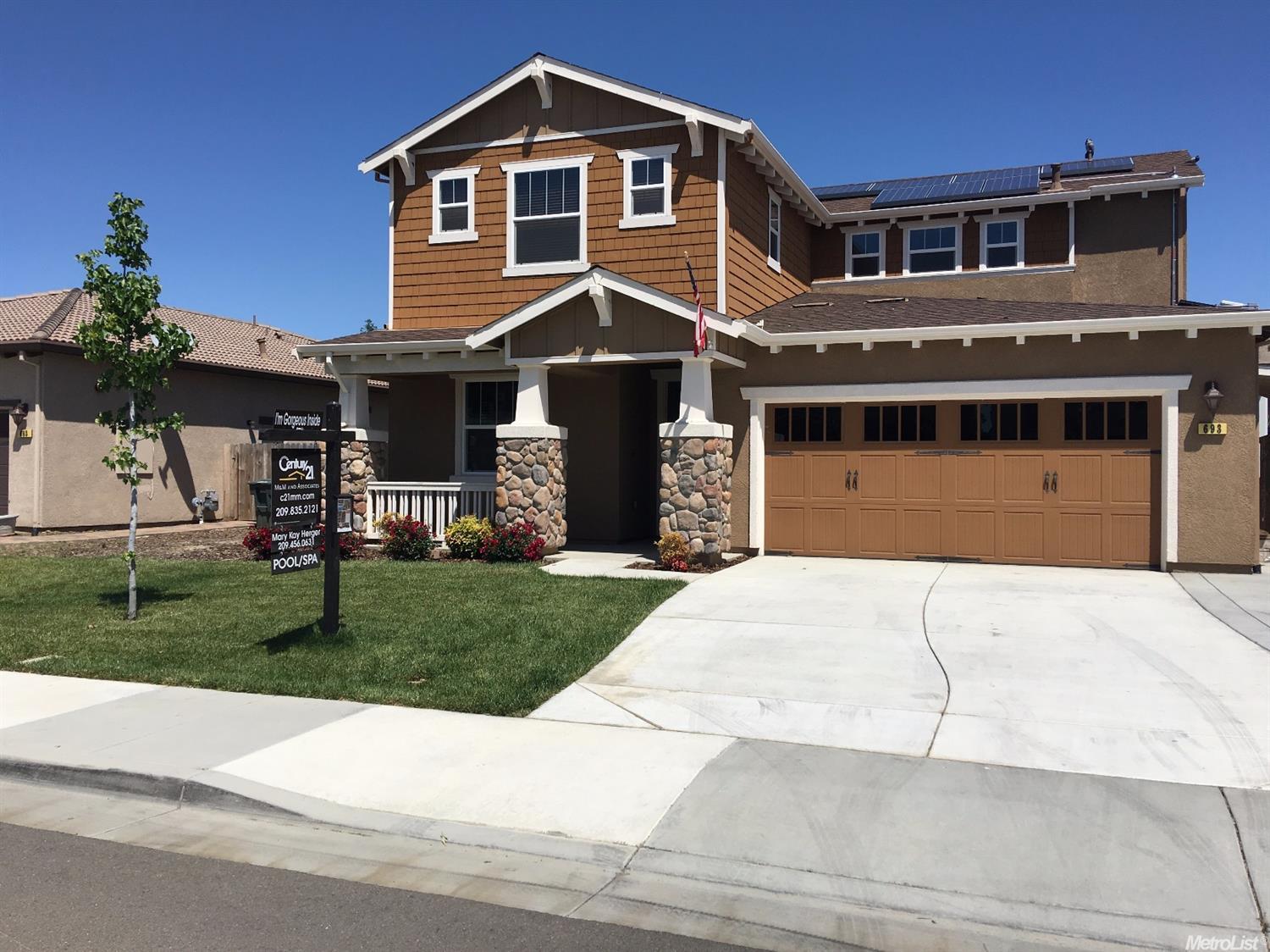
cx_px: 635
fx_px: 1064
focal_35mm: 29
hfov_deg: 61.7
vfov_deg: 48.2
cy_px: 476
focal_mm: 4.15
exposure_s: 1/2747
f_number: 2.2
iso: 25
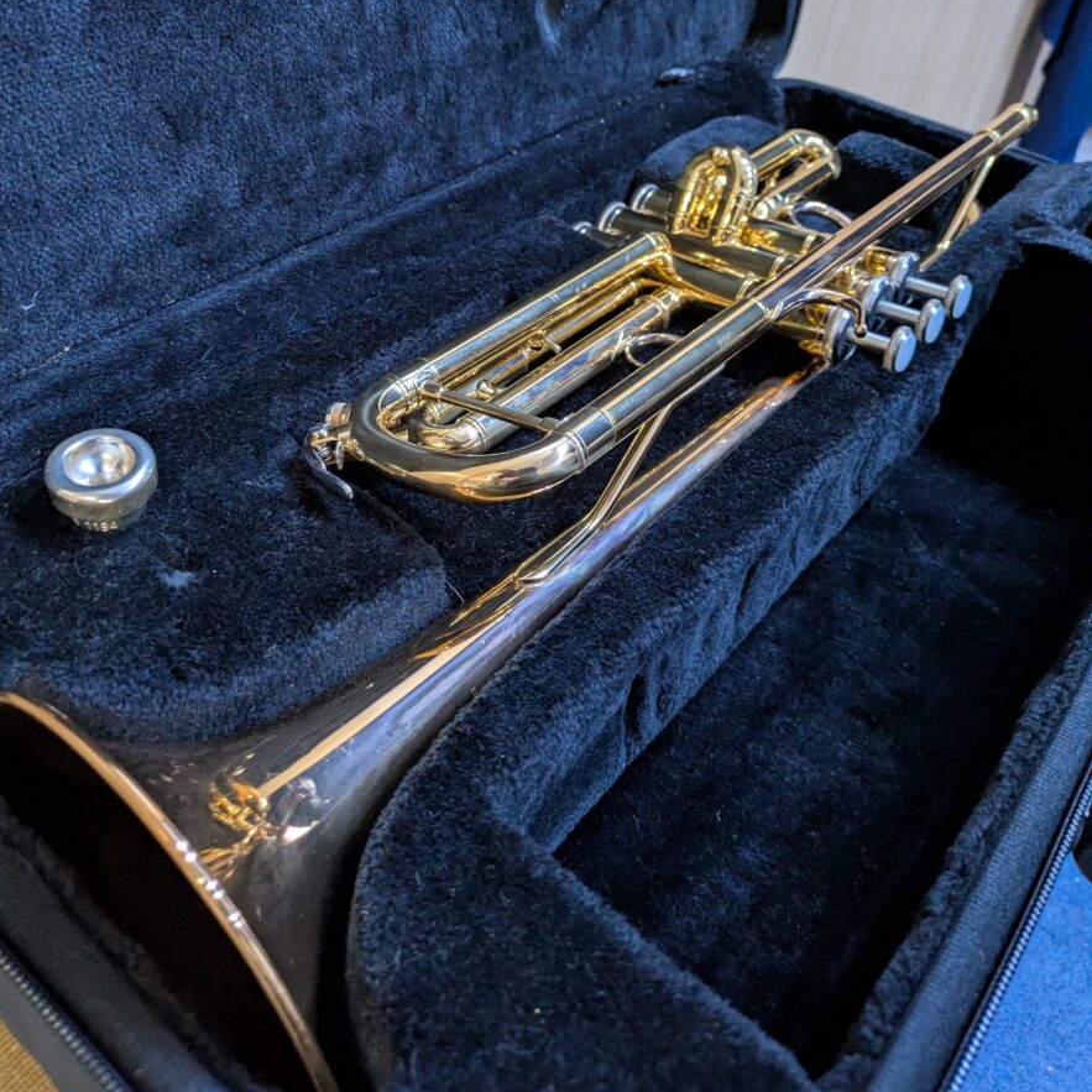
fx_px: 1071
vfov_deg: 53.5
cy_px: 419
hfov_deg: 54.0
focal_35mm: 30
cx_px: 537
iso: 715
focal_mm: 5.43
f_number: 1.89
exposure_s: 1/16.7
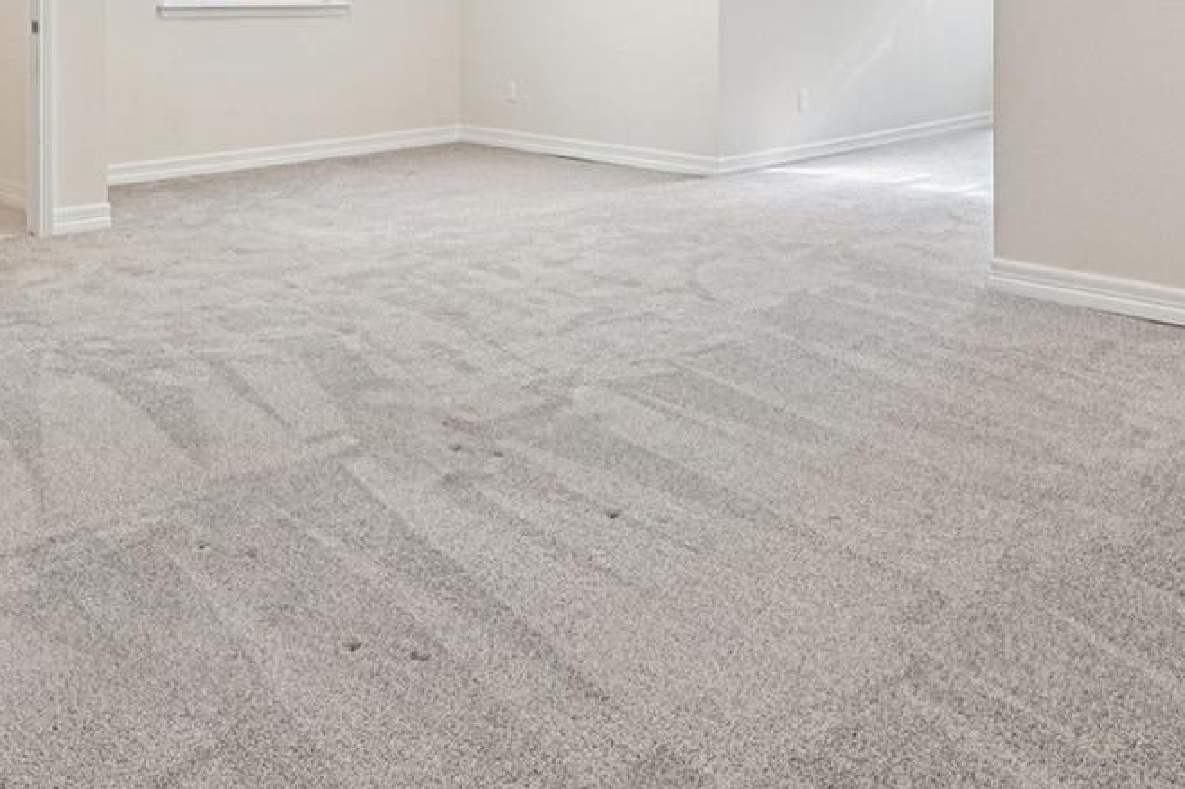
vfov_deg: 34.6
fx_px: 1119
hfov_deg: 55.8
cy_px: -34
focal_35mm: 34
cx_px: 570
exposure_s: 1/15
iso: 400
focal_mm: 14
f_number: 8
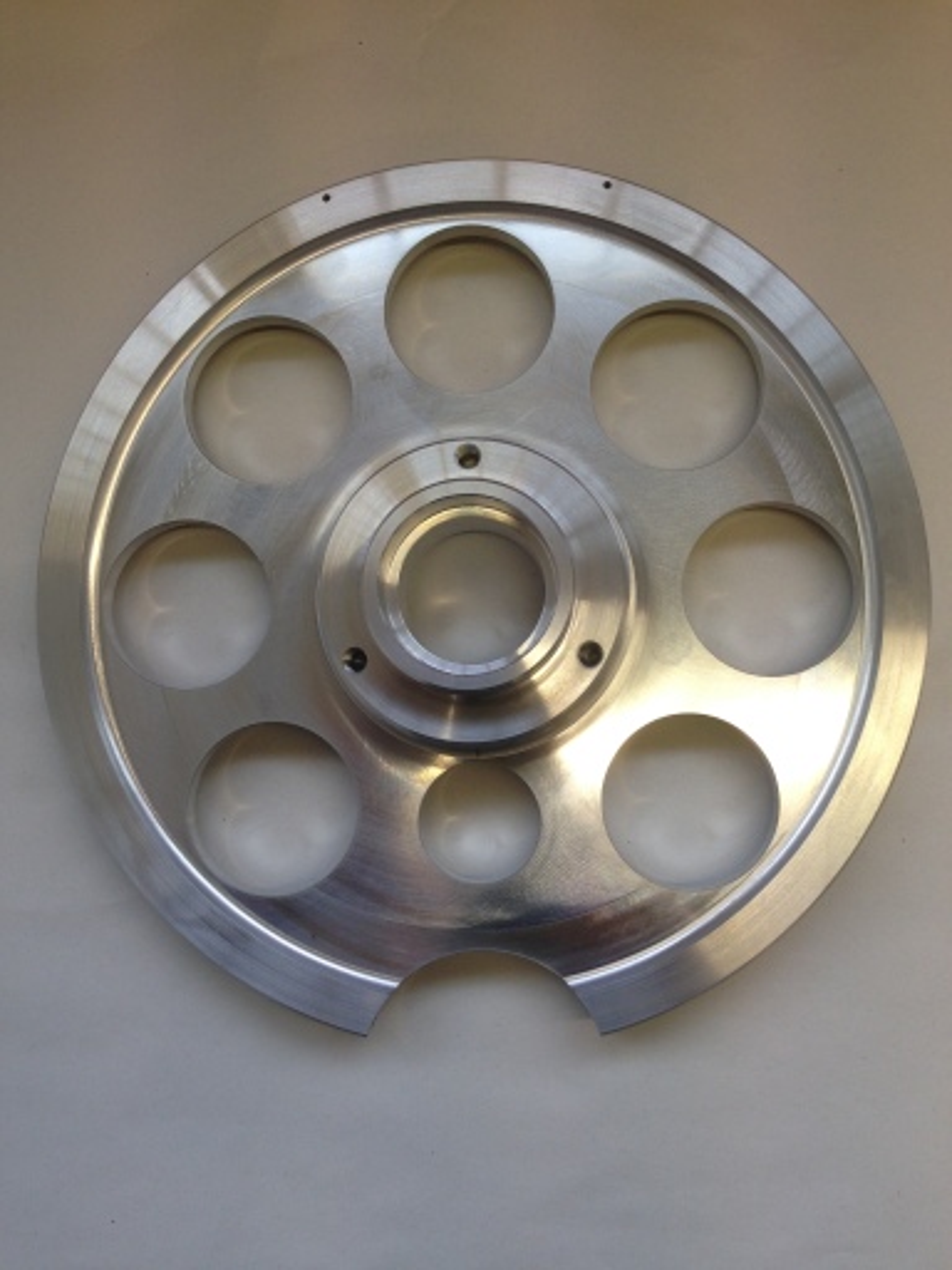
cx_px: 476
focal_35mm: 33
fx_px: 1210
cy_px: 635
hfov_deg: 42.9
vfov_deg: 55.4
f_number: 2.4
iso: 50
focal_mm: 4.12
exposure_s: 1/60
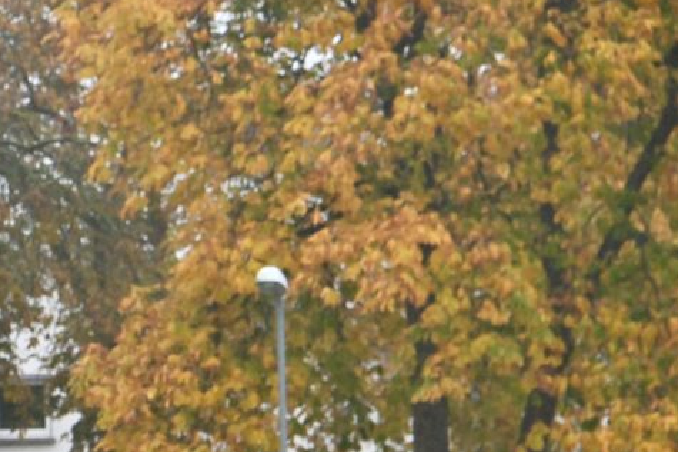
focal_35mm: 399
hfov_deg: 5.2
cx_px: 57
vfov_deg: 3.4
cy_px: 478
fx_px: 7516
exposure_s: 1/1600
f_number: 5.3
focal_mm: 185
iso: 3200
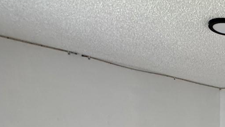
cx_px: 283
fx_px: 286
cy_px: 196
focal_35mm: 48
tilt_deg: -10.9
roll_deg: -2.2
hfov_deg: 33.2
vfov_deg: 20.8
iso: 250
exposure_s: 1/120
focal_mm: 2.22
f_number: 2.2
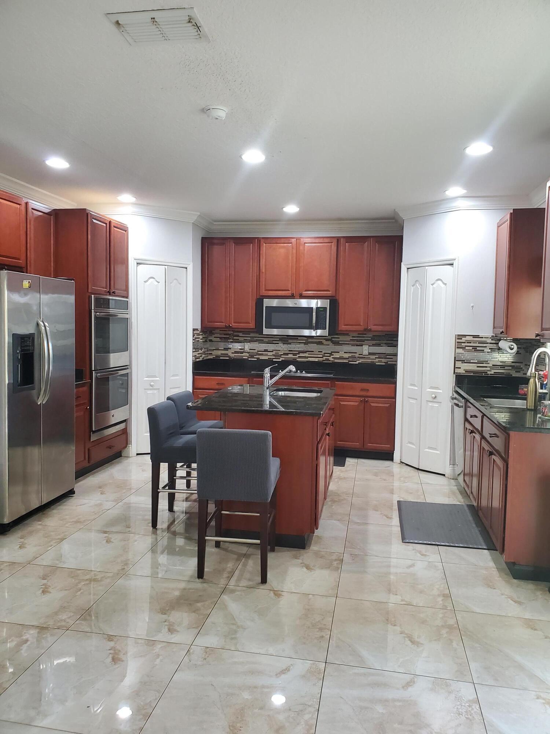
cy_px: 367
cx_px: 275
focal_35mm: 26
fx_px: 551
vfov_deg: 67.3
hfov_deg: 53.1
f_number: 2.4
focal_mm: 4.3
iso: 400
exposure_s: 1/39
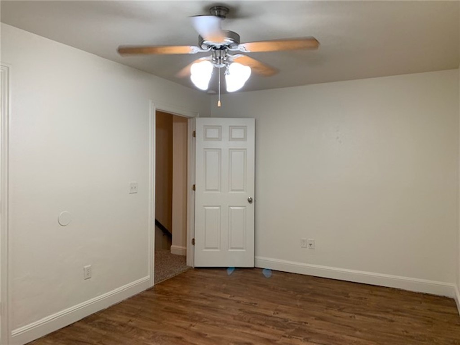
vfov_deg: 53.1
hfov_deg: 67.3
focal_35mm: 26
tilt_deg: +0.7
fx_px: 346
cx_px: 230
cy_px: 172
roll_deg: +0.3
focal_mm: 4.25
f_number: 1.8
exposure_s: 1/60
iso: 100
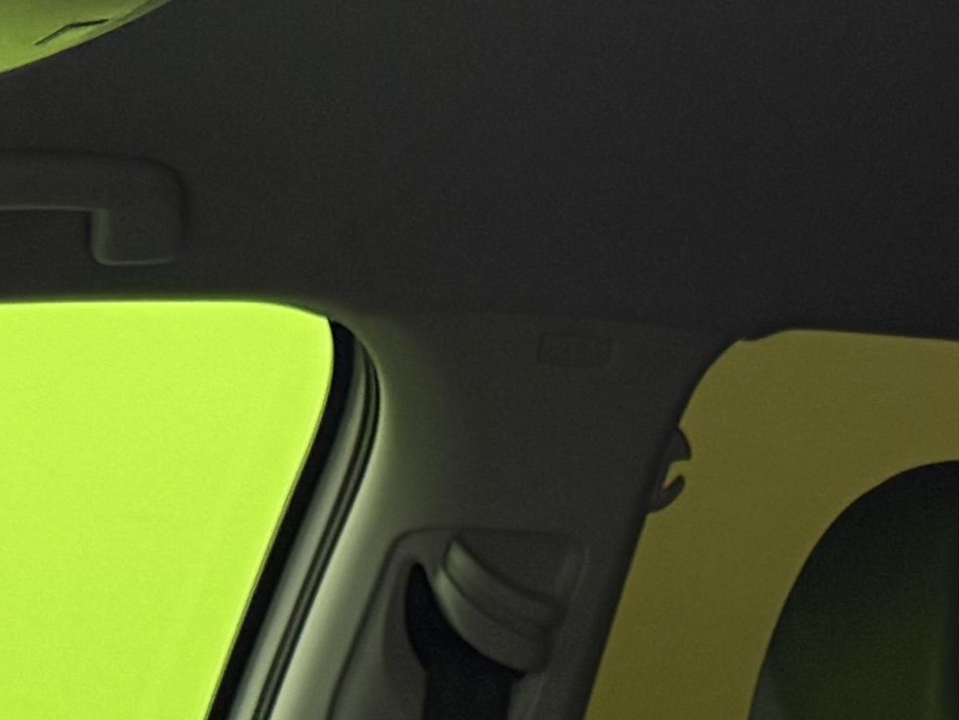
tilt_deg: -15.9
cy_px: 2064
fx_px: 3852
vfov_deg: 8.9
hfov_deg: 14.2
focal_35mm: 139
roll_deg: -1.0
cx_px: 662
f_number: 1.78
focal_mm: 6.76
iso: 160
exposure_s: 1/50
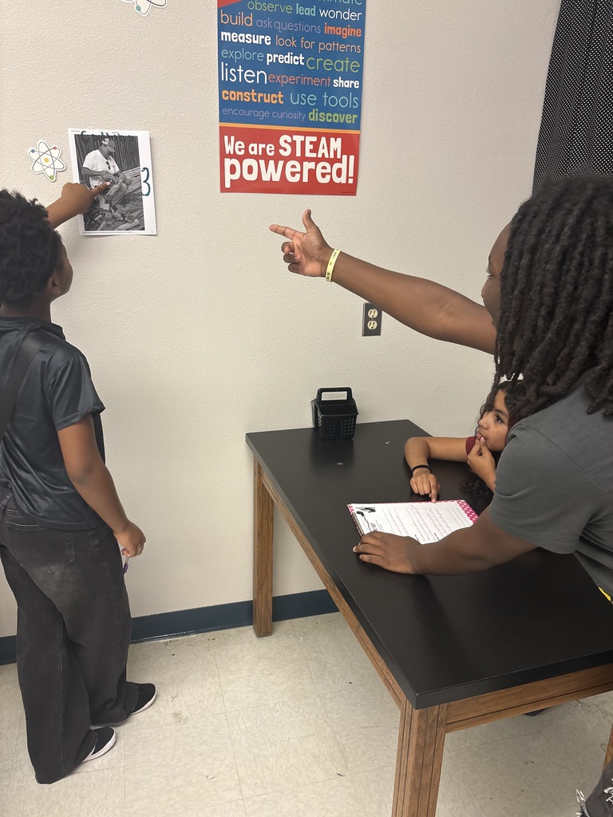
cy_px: 408
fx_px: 614
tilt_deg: -17.3
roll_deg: -0.5
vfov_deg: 67.3
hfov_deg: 53.1
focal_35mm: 26
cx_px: 306
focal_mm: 5.96
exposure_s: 1/60
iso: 160
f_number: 1.6
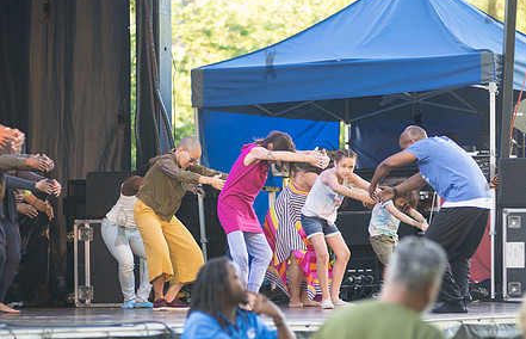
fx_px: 3007
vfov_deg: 6.4
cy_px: 197
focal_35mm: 208
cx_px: 242
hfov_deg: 10.0
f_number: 3.2
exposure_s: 1/100
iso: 250
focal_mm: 145
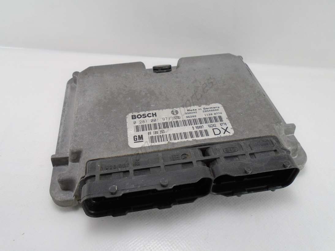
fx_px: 252
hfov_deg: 67.3
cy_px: 126
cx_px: 168
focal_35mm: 26
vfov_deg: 53.0
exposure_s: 1/100
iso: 100
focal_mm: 4.6
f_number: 3.2
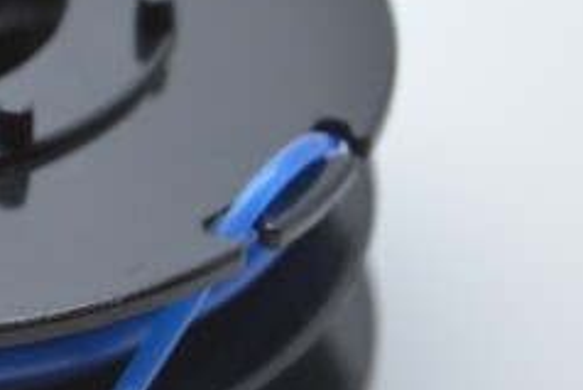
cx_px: -260
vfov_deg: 5.5
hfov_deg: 8.1
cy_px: 202
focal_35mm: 250
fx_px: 4043
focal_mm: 55
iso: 400
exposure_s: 1/50
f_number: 5.6
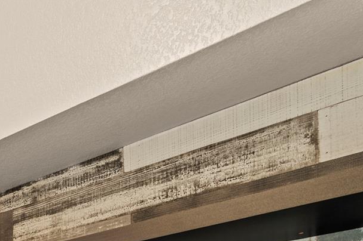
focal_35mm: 54
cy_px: 404
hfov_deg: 26.5
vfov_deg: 19.9
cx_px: -182
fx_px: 544
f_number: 10
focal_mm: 16
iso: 250
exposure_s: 5
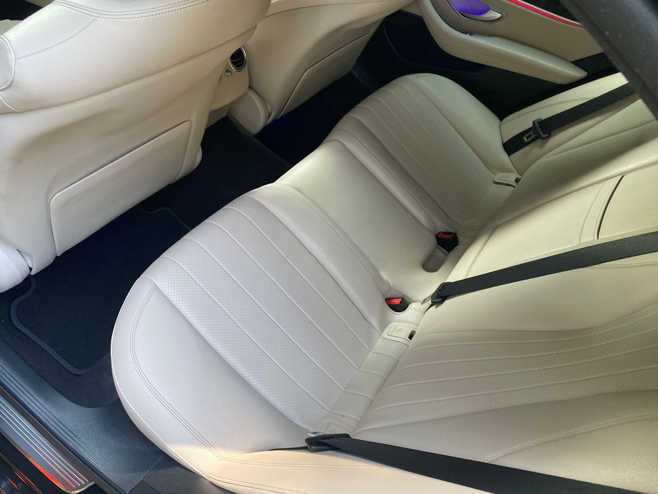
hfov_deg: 67.3
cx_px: 329
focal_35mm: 26
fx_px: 494
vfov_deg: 53.1
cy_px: 247
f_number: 1.8
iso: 125
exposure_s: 1/113
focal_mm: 4.25
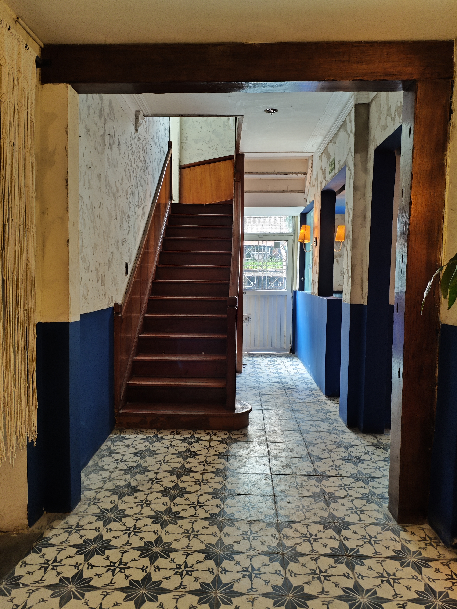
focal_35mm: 26
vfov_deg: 67.3
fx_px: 458
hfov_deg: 53.1
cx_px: 228
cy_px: 304
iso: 250
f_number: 1.59
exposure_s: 1/24.1
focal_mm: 4.94
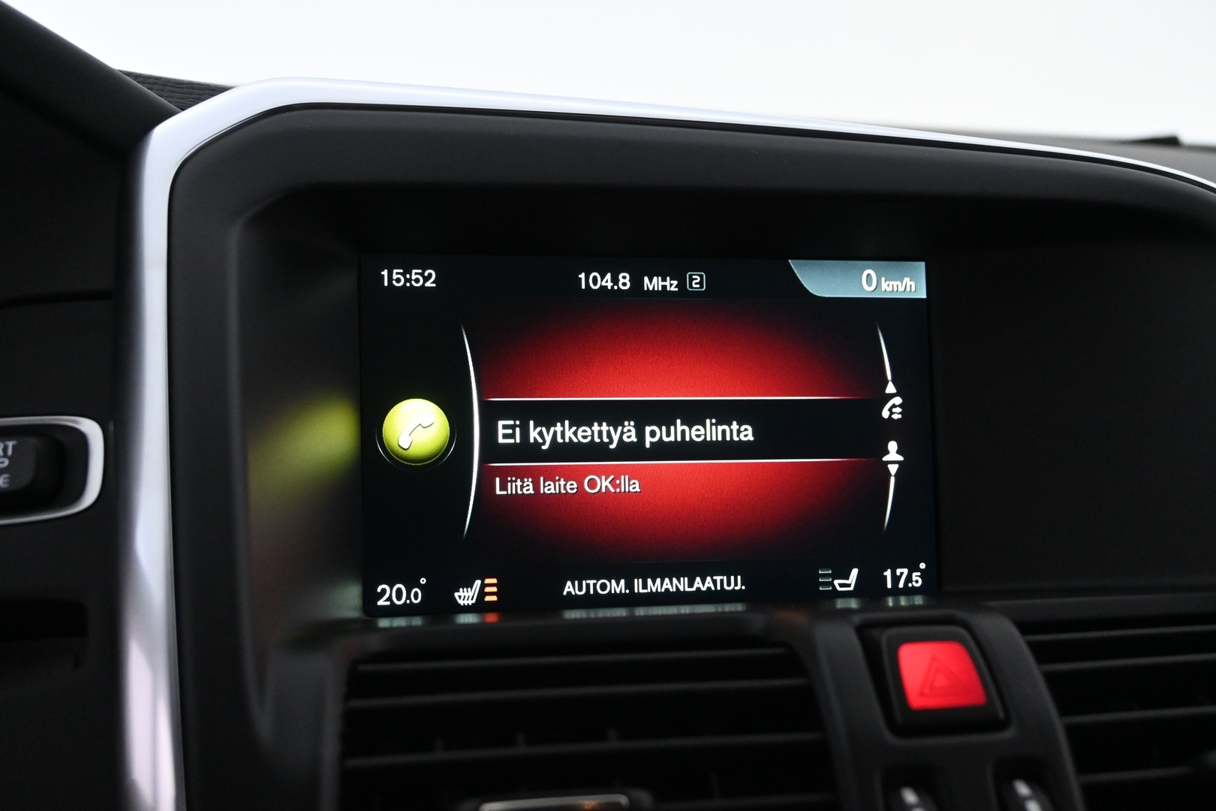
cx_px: 608
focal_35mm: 33
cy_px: 406
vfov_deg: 40.0
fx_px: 1115
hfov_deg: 57.2
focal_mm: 22
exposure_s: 1/50
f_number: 4.5
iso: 3200
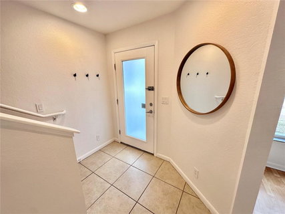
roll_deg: +1.1
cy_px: 107
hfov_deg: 102.1
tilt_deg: -14.3
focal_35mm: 14
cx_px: 142
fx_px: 115
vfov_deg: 85.6
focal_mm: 2.22
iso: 125
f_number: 2.2
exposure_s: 1/120
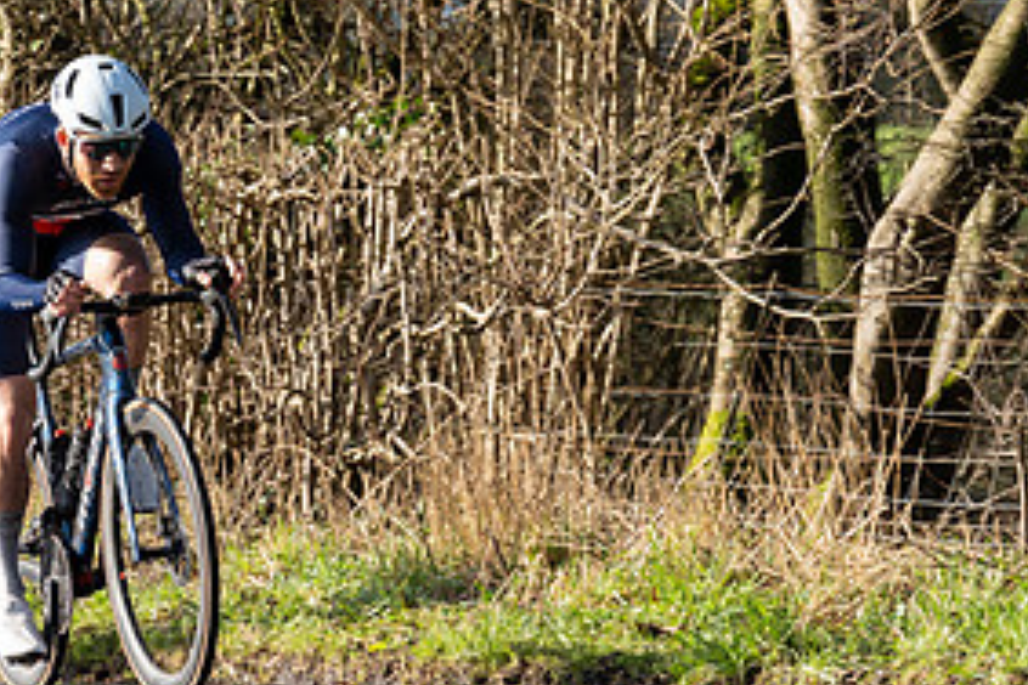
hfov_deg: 5.1
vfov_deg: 3.4
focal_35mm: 406
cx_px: 87
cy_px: 217
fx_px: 11593
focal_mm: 197
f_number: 7.1
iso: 1000
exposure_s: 1/1000
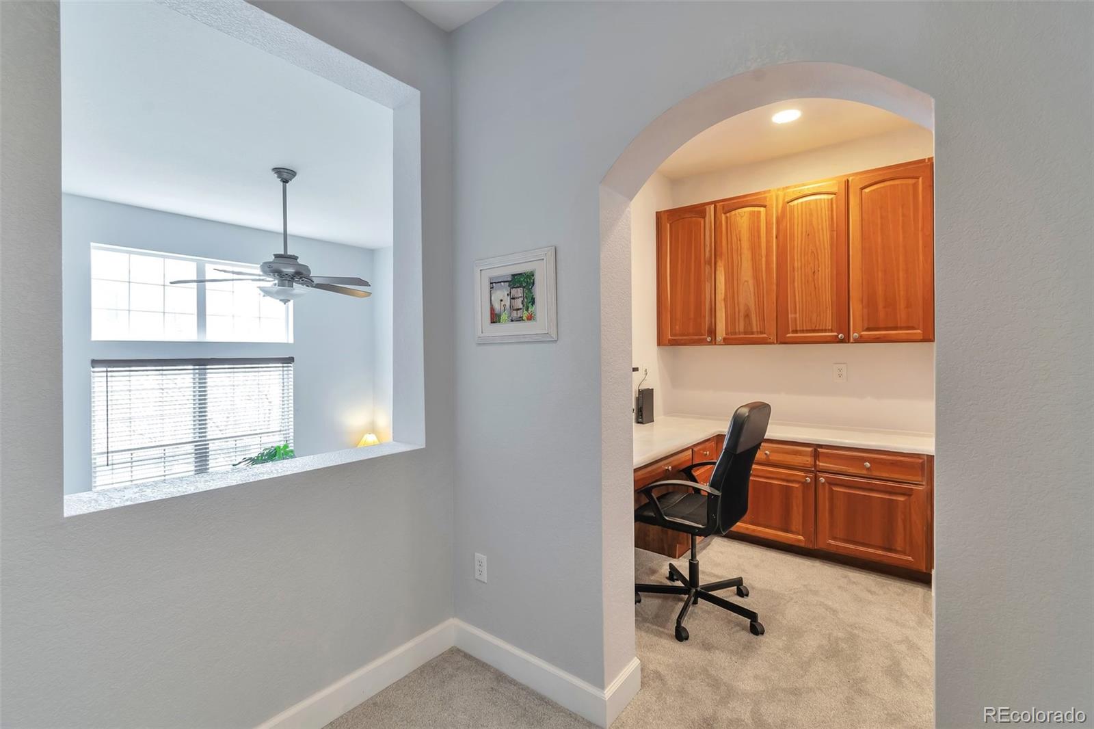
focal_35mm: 15
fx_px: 456
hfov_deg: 100.4
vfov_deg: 77.3
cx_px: 547
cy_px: 364
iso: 125
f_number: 9
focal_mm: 10
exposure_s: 1/2.5
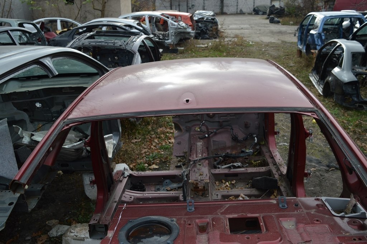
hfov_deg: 57.3
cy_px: 122
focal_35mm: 33
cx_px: 184
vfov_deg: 39.9
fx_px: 336
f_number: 6.3
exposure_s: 1/160
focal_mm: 22
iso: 100
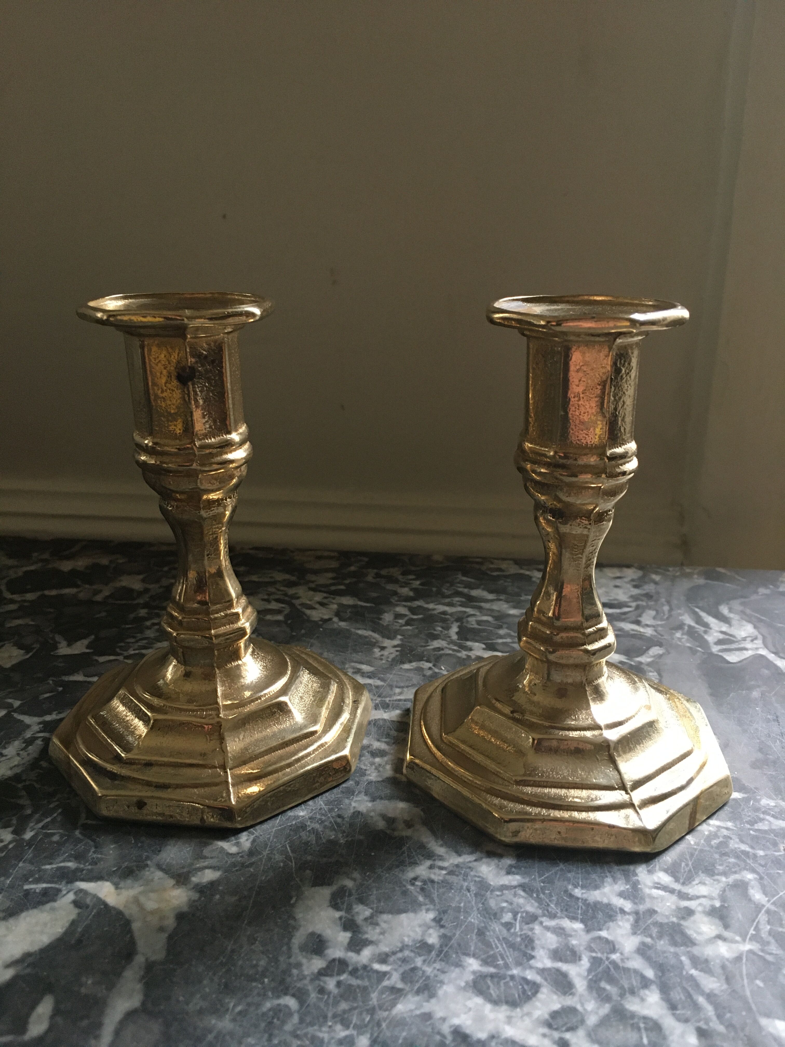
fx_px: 877
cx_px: 392
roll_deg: -0.1
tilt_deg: -18.0
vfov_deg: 61.7
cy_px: 524
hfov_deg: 48.2
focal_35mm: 29
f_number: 2.2
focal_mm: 4.15
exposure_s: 1/33
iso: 200
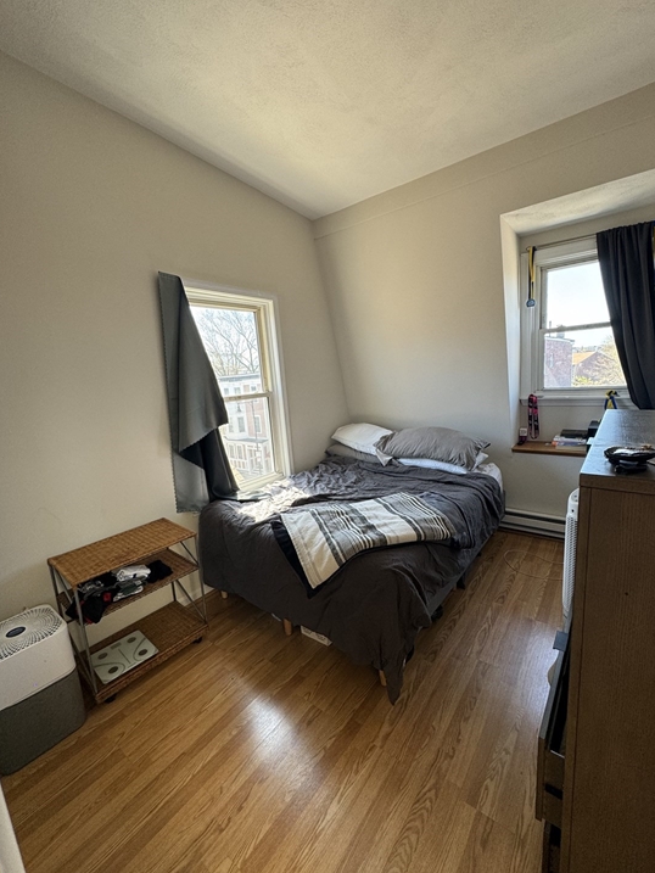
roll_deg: +4.9
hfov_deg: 81.8
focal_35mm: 15
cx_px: 325
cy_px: 436
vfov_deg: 98.2
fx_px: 378
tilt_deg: -9.1
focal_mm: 2.22
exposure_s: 1/99
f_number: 2.2
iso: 80
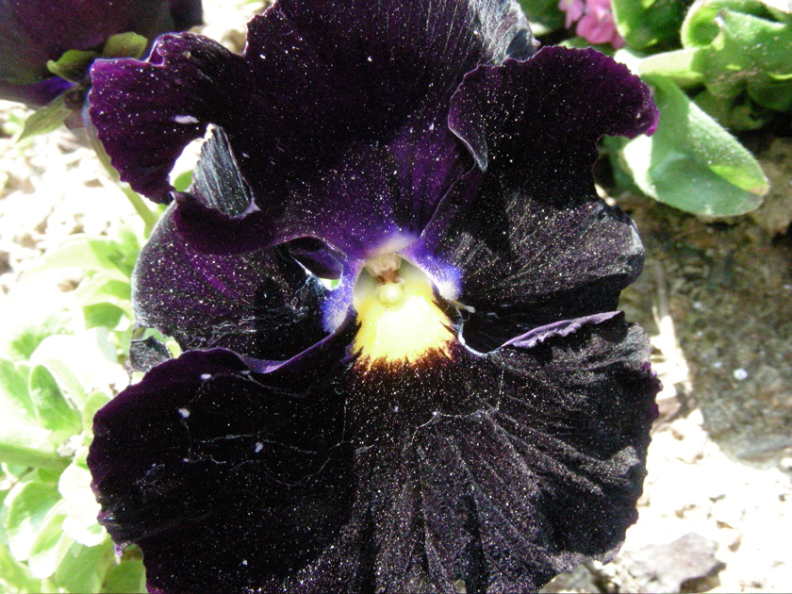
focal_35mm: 38
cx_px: 396
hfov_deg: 49.0
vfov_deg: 37.7
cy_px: 297
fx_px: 869
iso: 800
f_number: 5.6
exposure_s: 1/367
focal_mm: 6.3
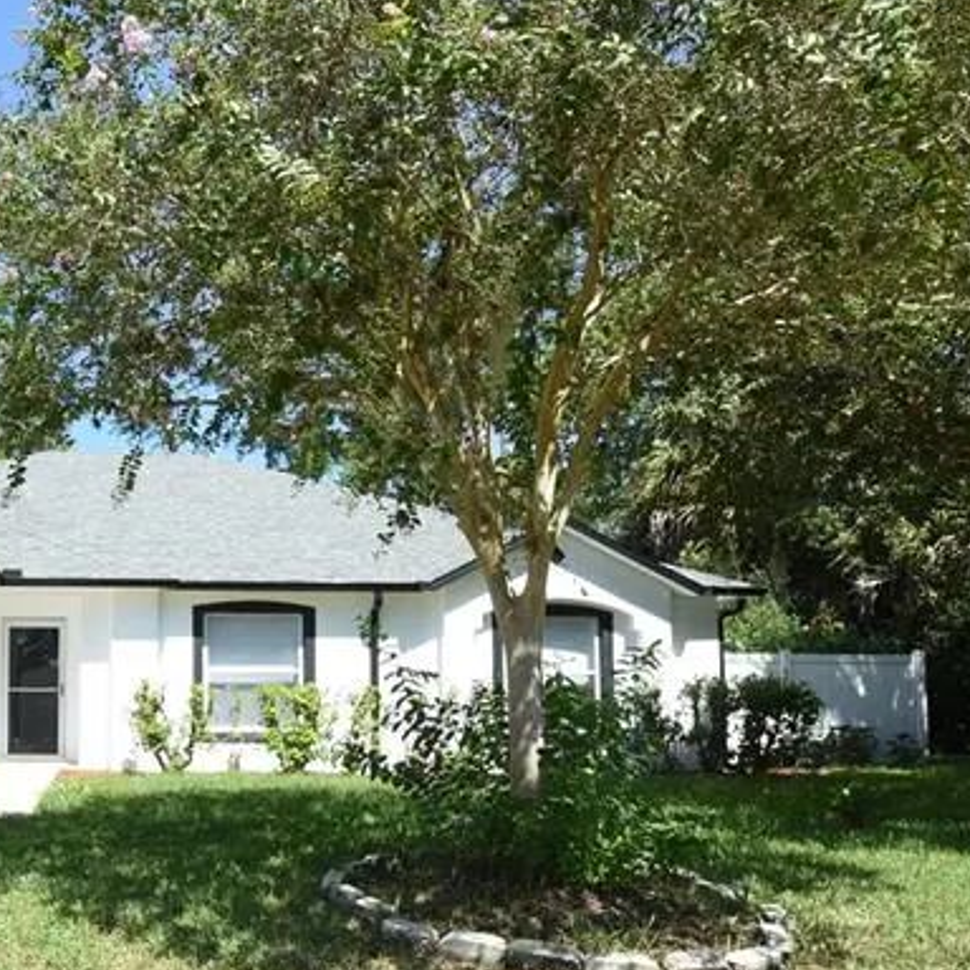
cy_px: 629
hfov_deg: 45.5
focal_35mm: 34
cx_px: 169
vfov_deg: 47.8
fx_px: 1078
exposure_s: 1/100
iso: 100
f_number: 8
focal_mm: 10
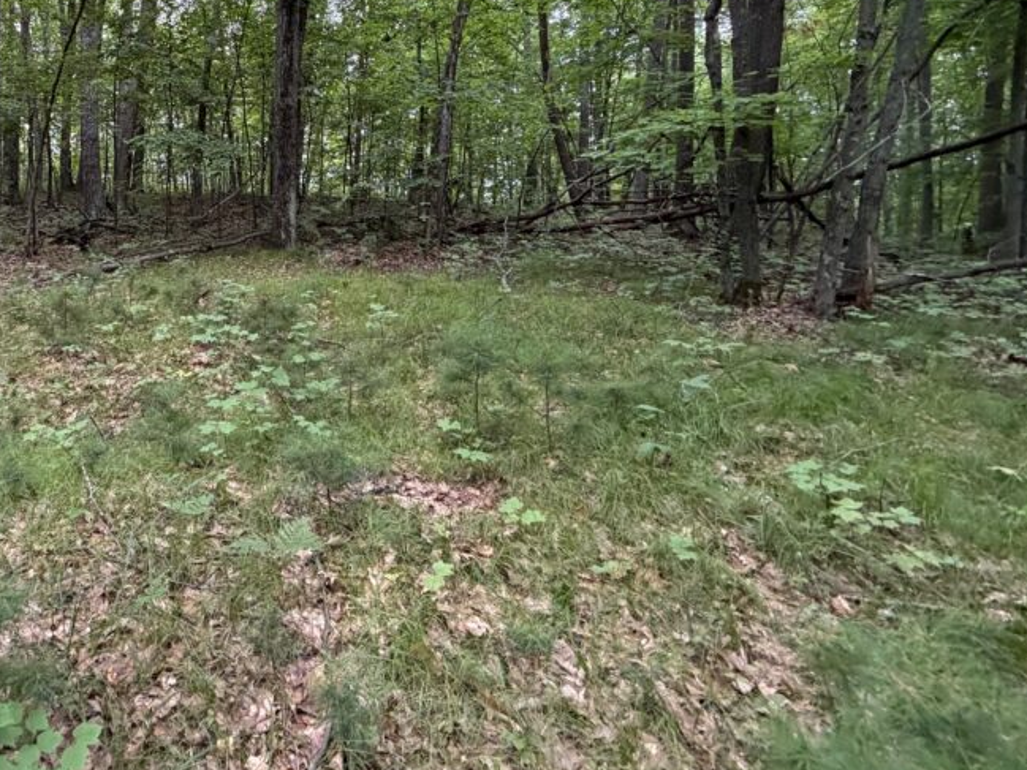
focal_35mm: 23
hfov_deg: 66.7
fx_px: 682
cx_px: 199
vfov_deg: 57.0
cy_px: 229
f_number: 2.2
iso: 320
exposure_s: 1/98
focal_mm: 2.22
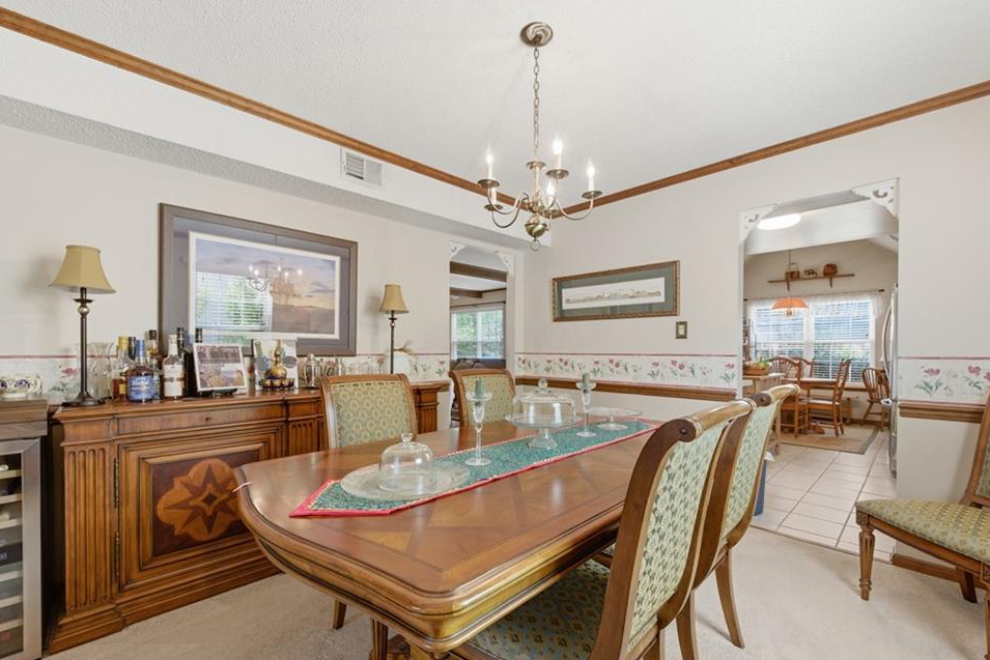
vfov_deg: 77.3
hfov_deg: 100.4
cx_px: 510
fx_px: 413
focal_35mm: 15
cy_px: 351
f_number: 8
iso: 250
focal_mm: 14
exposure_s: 1/60
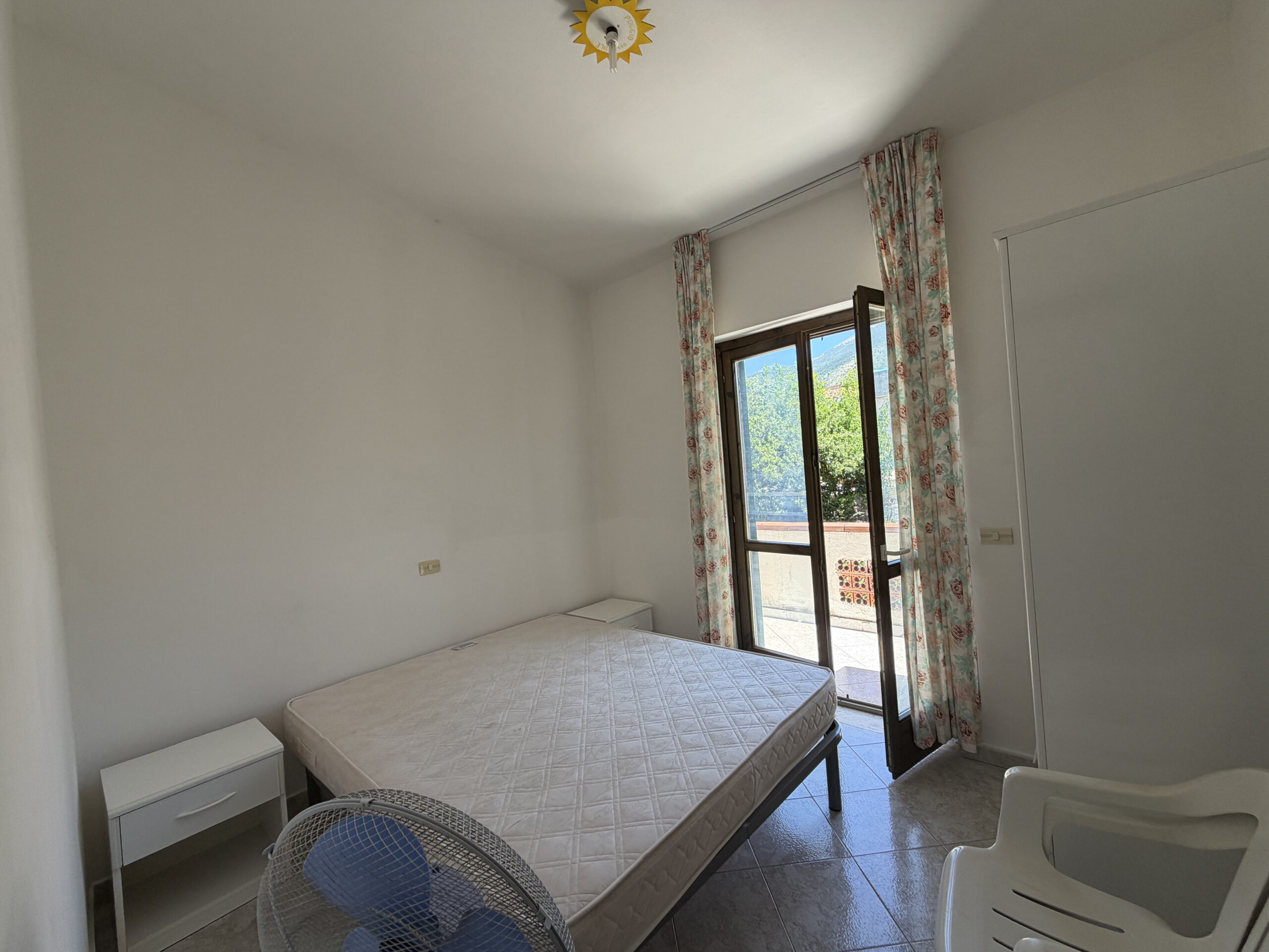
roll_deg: +4.3
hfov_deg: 102.1
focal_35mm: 14
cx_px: 634
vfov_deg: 85.7
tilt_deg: -0.1
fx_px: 513
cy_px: 476
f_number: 2.2
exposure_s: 1/149
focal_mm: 2.22
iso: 50
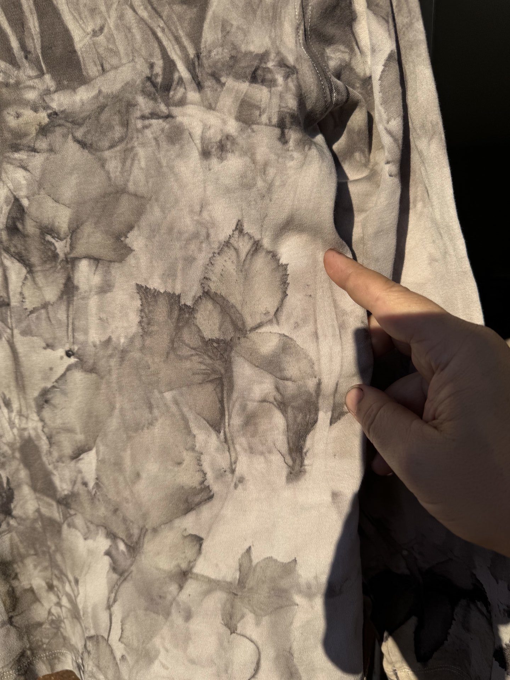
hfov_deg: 56.8
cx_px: 255
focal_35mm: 24
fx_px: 471
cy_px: 340
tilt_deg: -10.0
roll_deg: -0.6
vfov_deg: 71.6
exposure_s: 1/7092
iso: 80
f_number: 1.78
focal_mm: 6.76
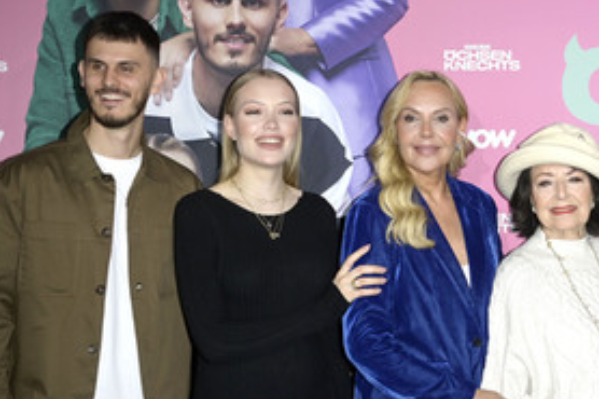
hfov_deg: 30.6
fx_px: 1081
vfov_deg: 20.9
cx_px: 421
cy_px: 214
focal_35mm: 65
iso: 400
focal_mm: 40
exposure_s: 1/200
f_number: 5
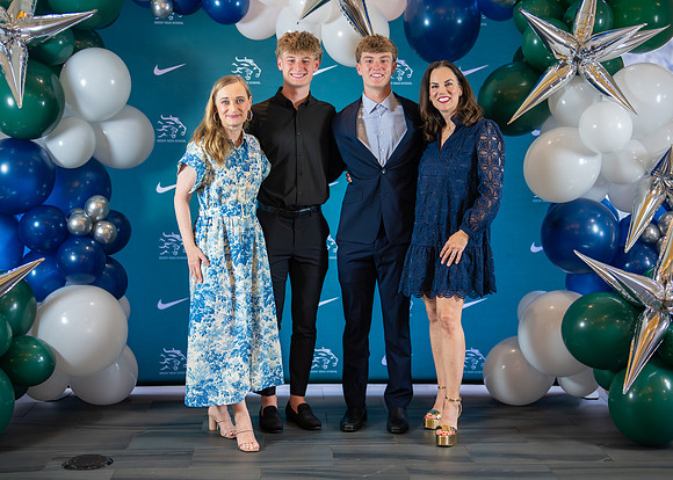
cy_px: 245
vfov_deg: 25.2
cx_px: 362
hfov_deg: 34.8
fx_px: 1074
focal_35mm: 56
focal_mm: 50
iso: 1000
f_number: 1.2
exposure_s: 1/320
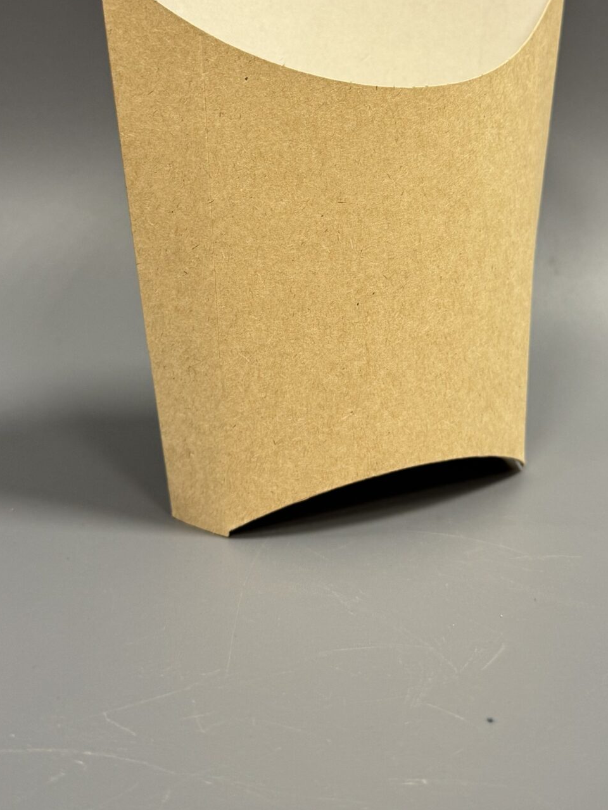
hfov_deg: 30.2
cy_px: 228
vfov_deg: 38.9
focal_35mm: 48
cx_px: 346
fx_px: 1124
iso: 125
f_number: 1.78
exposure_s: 1/50
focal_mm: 6.76
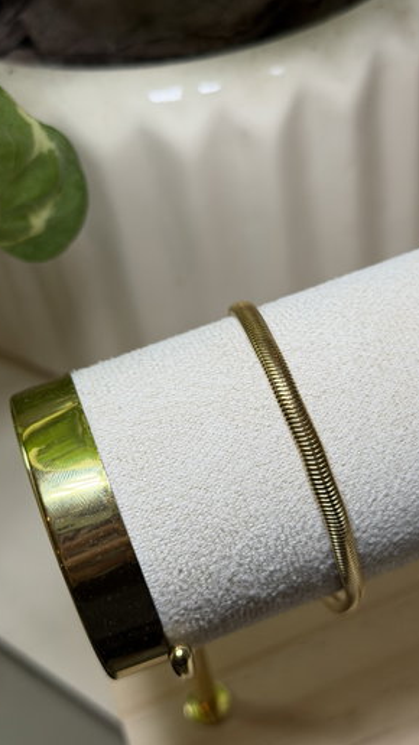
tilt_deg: -49.6
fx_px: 1067
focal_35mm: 54
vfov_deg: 38.5
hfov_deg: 22.2
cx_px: 221
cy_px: 382
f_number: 1.78
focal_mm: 6.76
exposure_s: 1/197
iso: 64
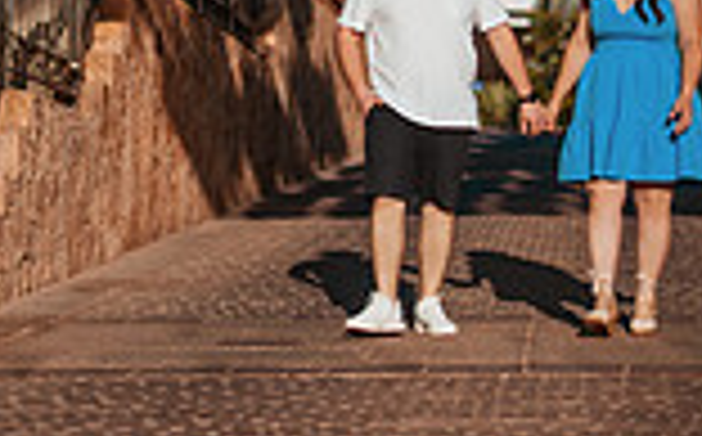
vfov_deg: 7.4
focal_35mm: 171
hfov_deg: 12.3
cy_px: -328
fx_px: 3267
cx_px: 374
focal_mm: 58
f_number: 2
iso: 50
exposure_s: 1/8000
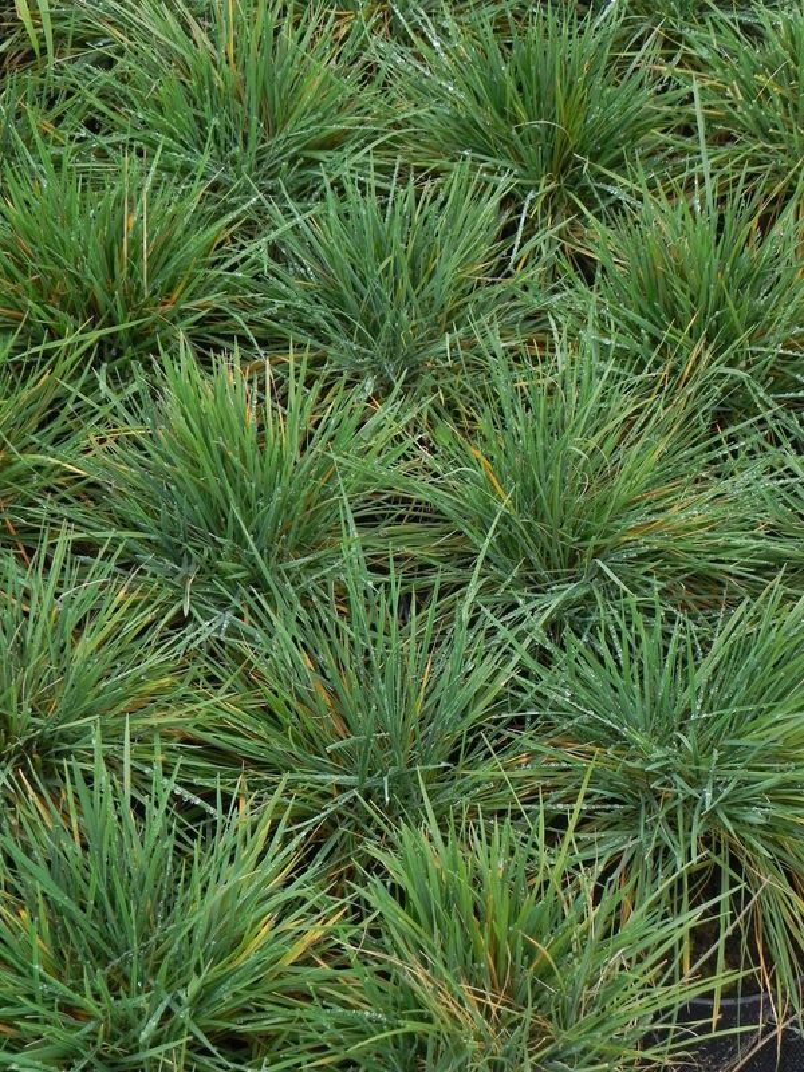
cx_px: 402
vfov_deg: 23.0
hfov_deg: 17.4
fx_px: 2632
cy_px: 536
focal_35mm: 85
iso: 160
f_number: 4.5
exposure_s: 1/50
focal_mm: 15.1
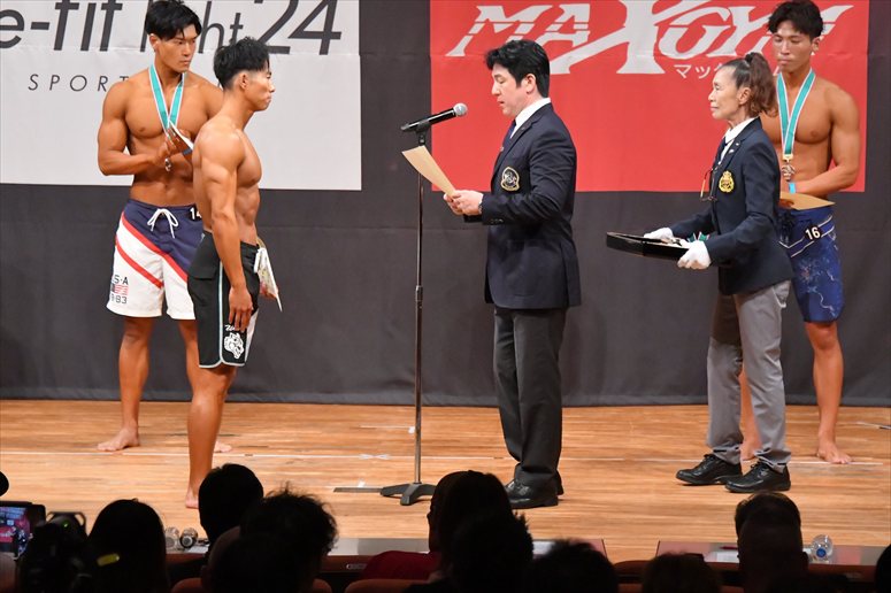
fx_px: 5937
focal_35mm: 240
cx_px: 446
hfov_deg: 8.6
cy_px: 296
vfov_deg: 5.7
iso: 10000
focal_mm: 160
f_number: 5.6
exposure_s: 1/400
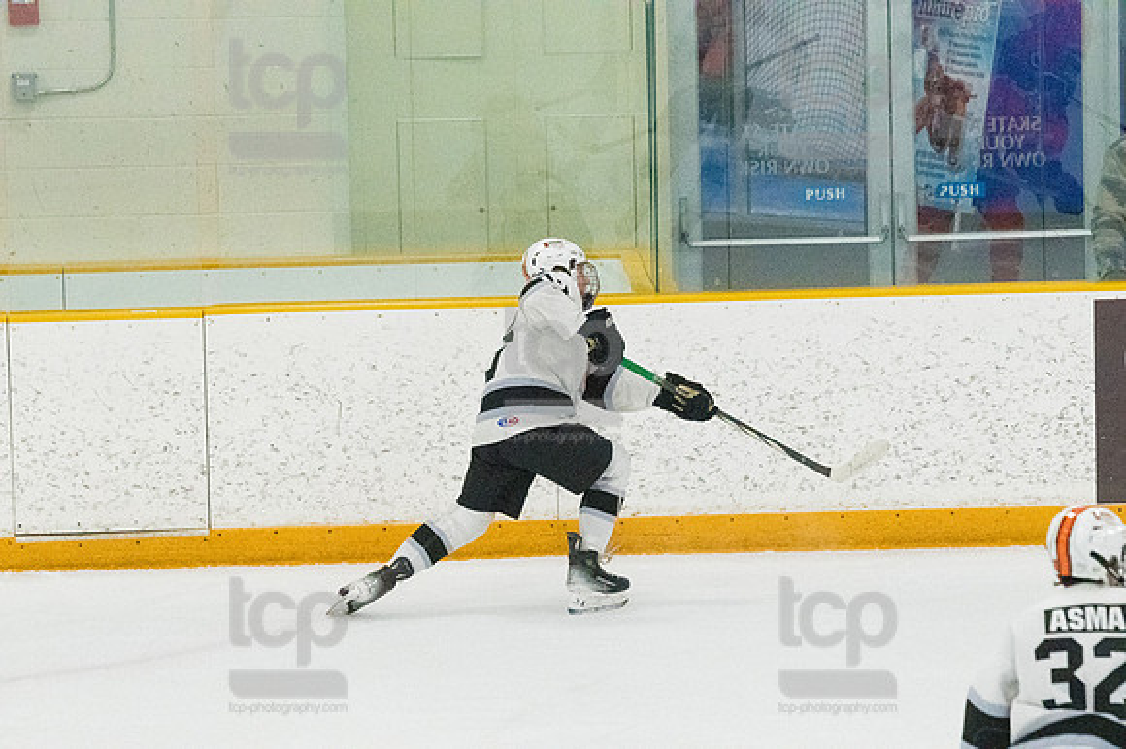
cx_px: 563
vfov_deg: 4.8
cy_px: 374
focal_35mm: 285
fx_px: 8909
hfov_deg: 7.2
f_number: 5
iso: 8000
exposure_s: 1/1600
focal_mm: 190
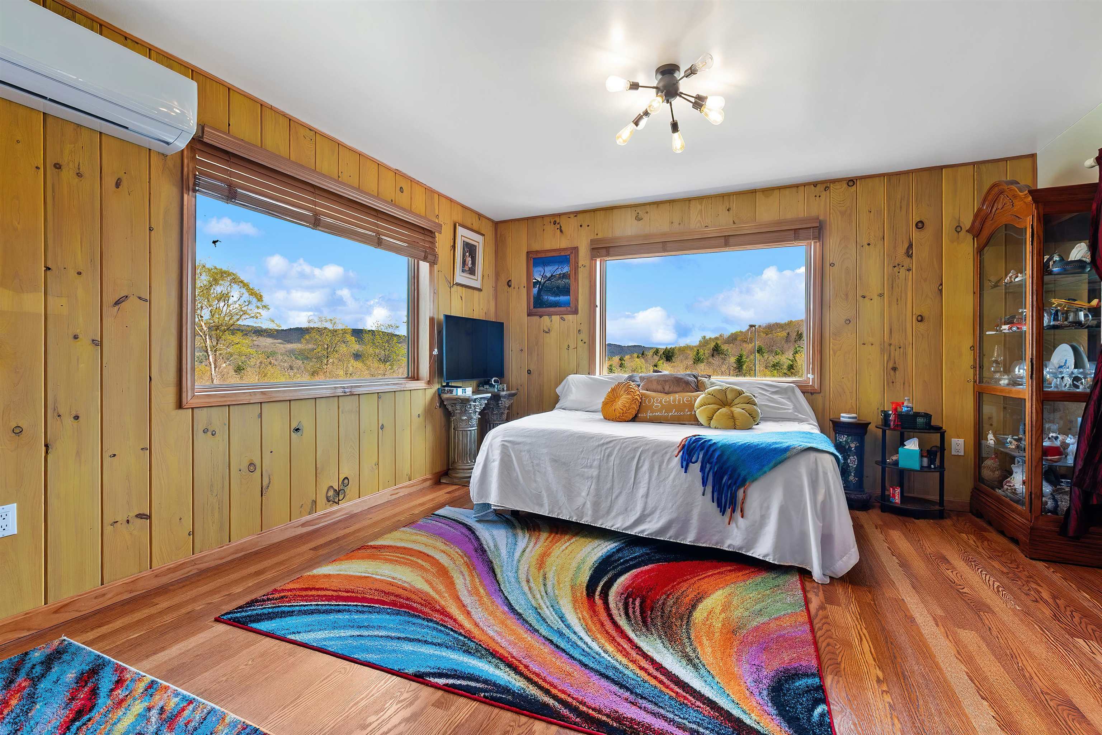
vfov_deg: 77.3
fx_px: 459
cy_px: 368
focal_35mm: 15
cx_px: 551
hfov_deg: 100.4
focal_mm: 10
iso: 400
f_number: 9
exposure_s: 1/15
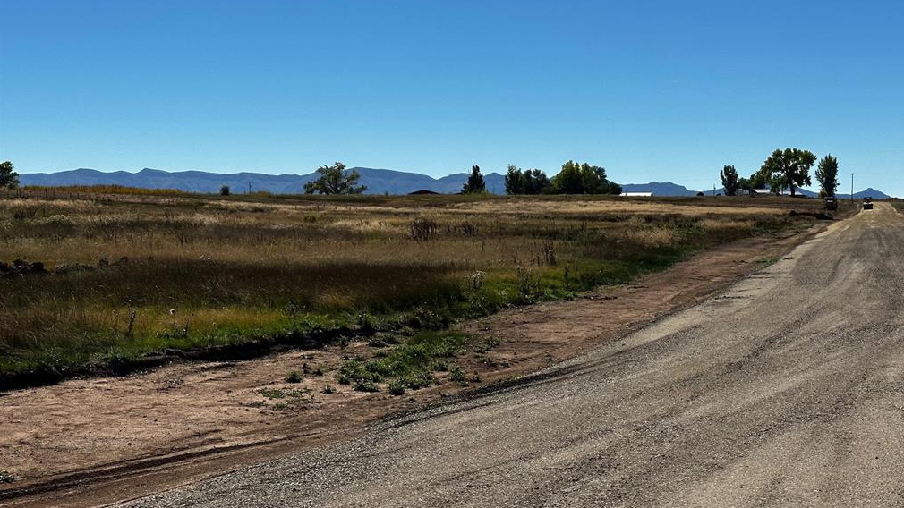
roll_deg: -0.2
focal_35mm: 53
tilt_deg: -2.5
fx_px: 1270
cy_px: 267
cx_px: 456
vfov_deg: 22.6
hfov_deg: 39.2
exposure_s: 1/6211
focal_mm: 6.86
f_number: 1.78
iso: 64
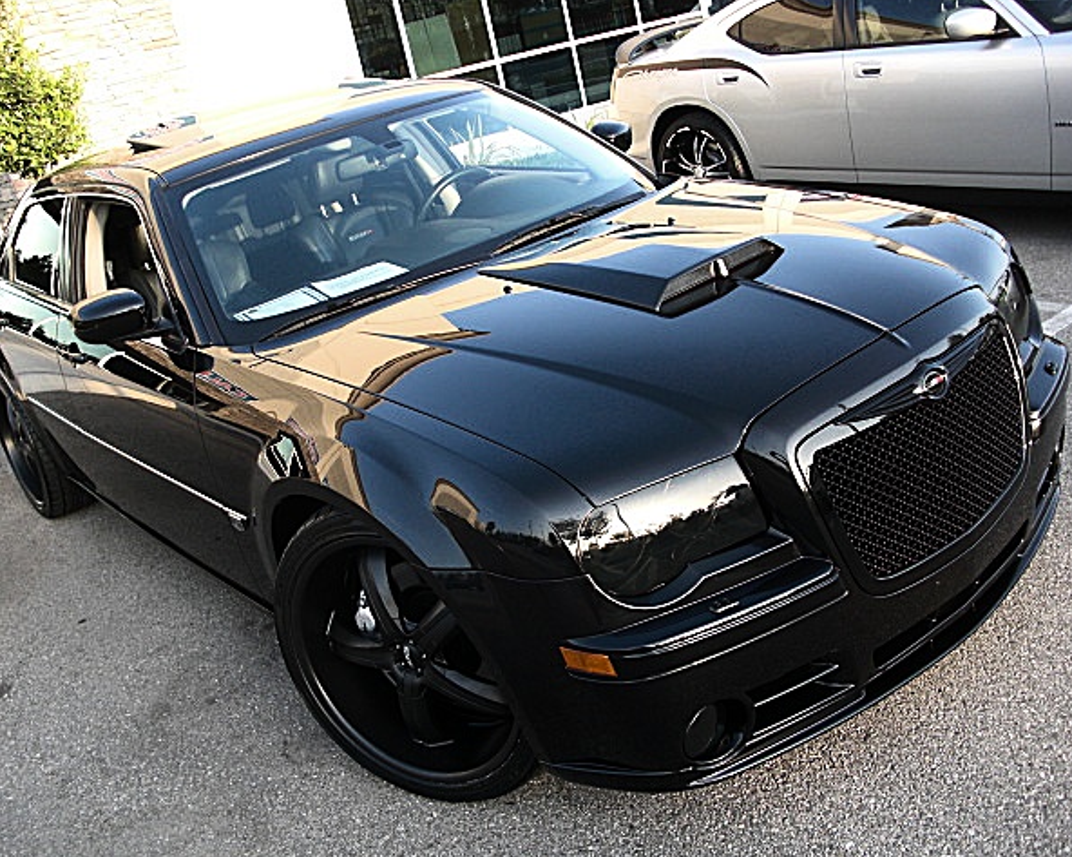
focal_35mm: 38
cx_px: 520
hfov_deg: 48.0
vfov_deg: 39.1
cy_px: 433
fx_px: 1205
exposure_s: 1/125
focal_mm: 6.3
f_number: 2.8
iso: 100
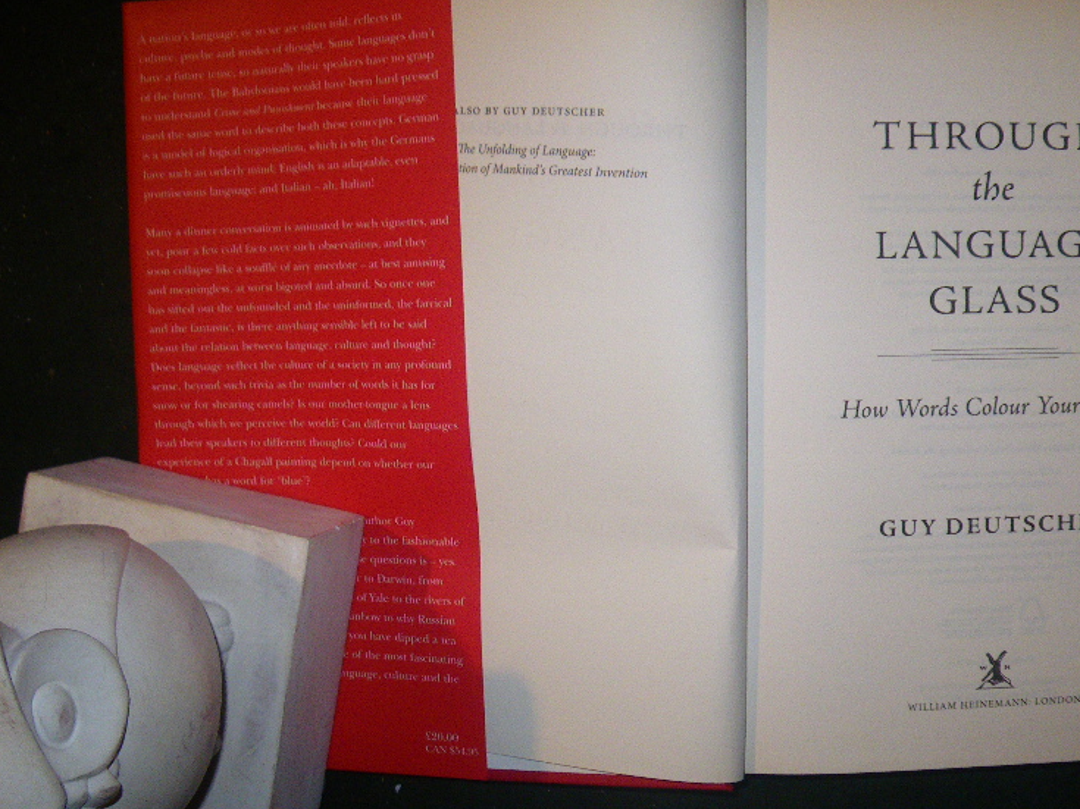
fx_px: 1217
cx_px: 682
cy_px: 391
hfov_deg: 47.4
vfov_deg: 36.8
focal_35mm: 39
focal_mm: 5
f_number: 3.5
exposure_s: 1/50
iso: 200
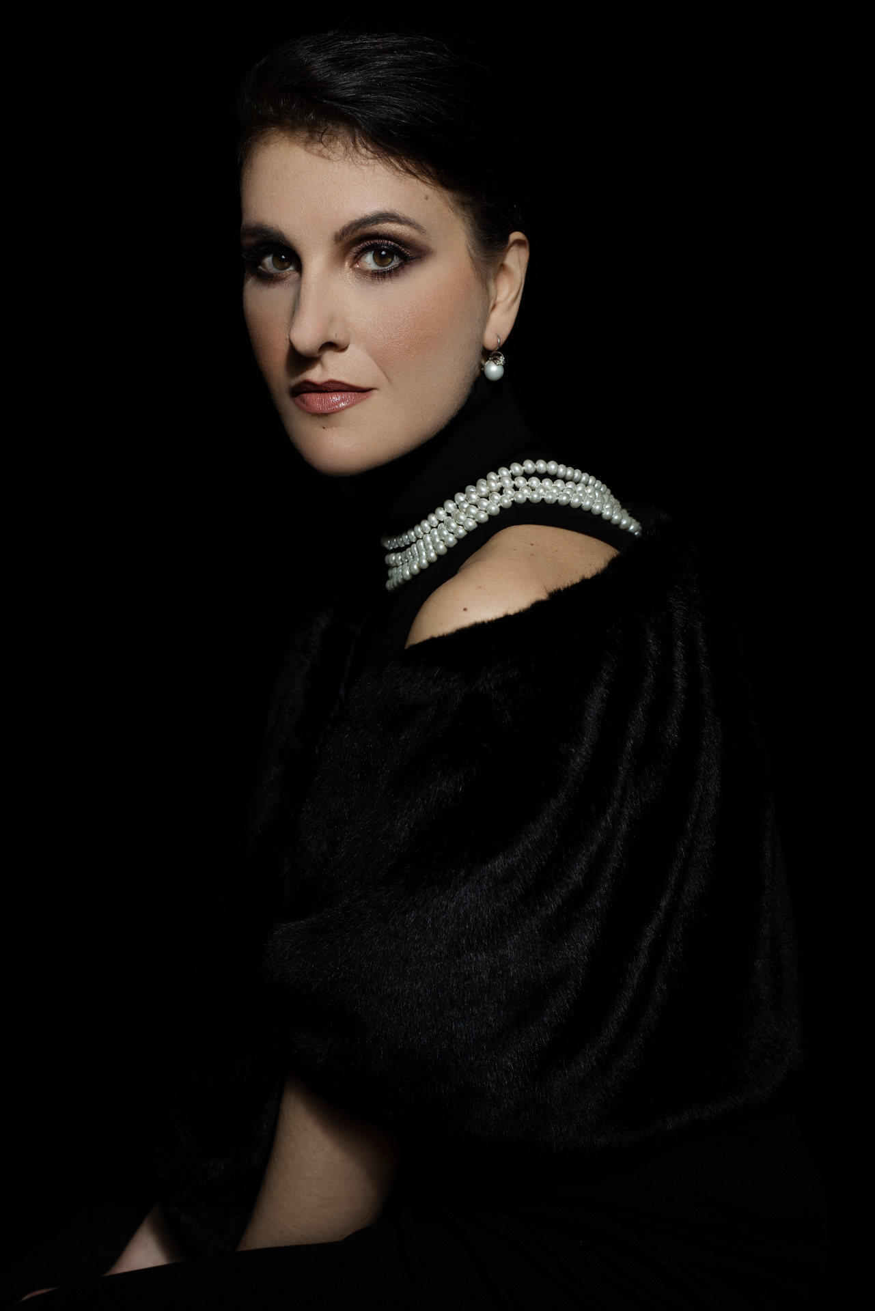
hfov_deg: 27.0
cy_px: 656
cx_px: 438
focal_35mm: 50
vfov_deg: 39.6
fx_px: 1822
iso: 100
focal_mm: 50
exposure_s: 1/200
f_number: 5.6
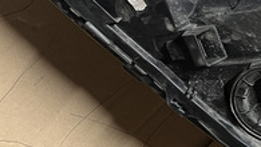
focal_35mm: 87
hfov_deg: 21.5
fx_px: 603
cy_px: 79
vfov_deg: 13.9
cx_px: 363
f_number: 1.6
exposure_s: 1/50
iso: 200
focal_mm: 5.1
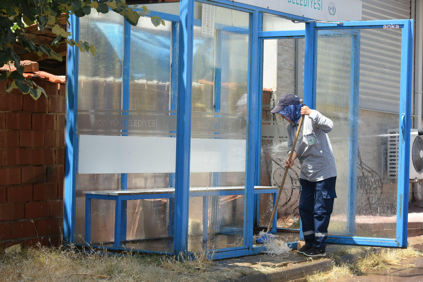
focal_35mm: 92
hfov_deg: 22.1
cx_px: 212
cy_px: 141
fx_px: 1081
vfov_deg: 14.9
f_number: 13
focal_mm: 92
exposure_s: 1/640
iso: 1000
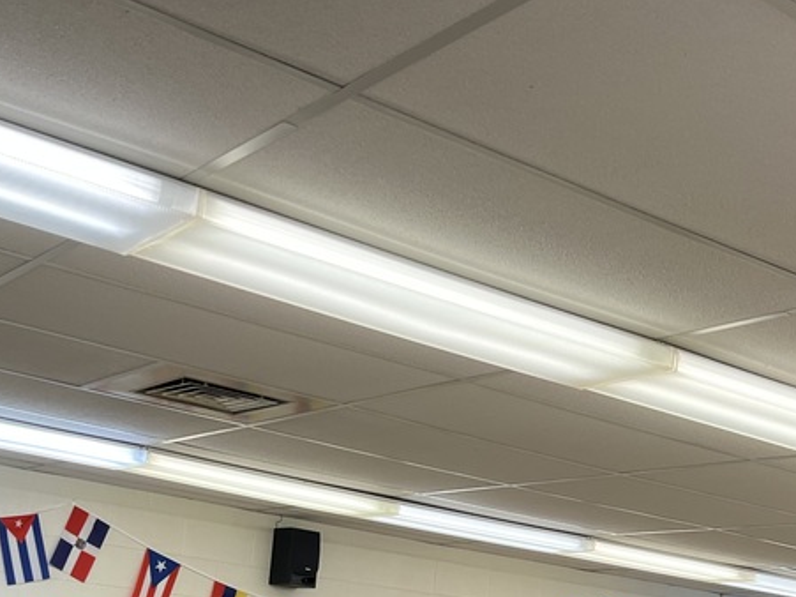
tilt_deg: +2.6
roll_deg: -5.4
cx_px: 383
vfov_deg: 23.6
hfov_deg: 32.7
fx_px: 1356
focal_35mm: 59
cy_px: 618
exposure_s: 1/120
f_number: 1.5
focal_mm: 5.7
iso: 50
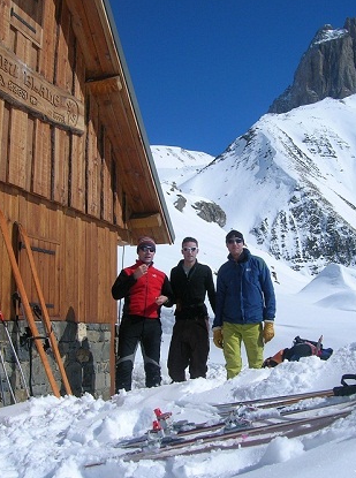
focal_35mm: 41
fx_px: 565
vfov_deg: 45.9
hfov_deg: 34.9
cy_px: 241
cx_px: 207
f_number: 4.9
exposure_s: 1/1300
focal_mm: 5.7
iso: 50
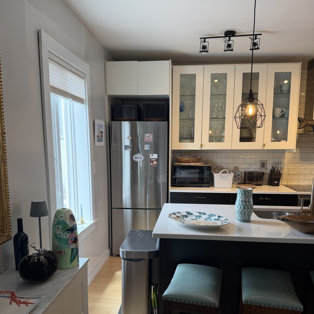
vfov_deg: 55.2
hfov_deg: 55.6
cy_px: 189
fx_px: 298
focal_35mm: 29
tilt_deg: -8.1
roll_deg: +1.8
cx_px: 157
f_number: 1.78
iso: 100
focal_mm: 6.76
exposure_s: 1/120
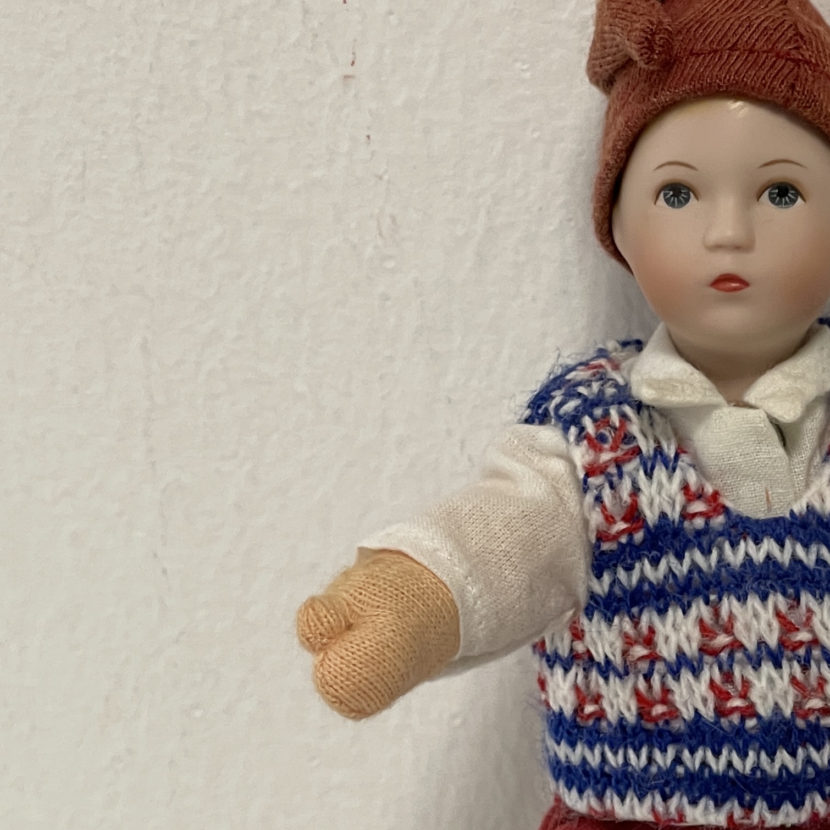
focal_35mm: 151
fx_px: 4096
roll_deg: +0.7
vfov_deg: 11.5
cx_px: 606
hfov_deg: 11.5
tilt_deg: -26.8
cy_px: 713
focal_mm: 7.5
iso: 160
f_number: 2.2
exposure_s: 1/50
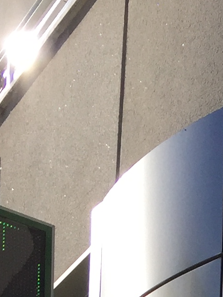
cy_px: 788
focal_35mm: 155
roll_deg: -0.1
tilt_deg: +9.1
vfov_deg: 10.4
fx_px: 1332
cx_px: 279
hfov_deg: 9.4
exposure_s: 1/3597
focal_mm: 4.15
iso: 32
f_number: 2.2
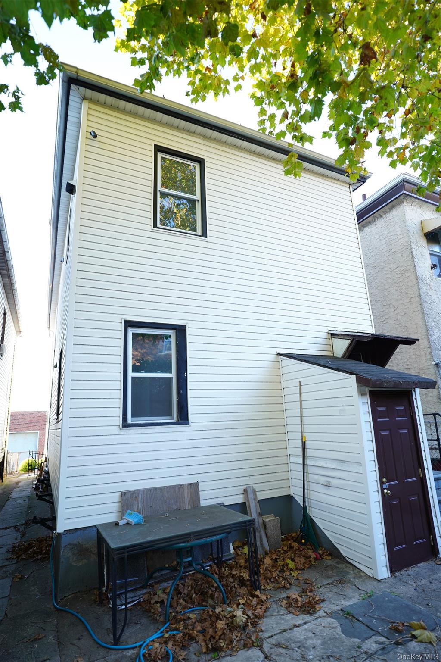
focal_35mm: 20
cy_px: 331
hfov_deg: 61.9
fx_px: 367
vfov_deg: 84.0
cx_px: 220
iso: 160
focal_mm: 20
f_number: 1.8
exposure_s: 1/200
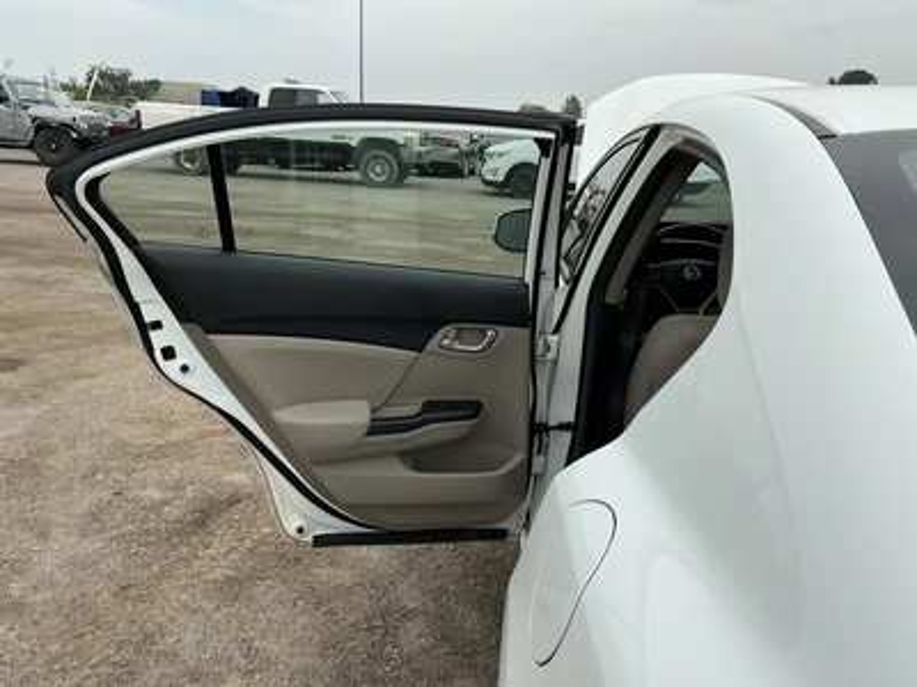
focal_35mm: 28
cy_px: 344
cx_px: 458
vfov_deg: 49.7
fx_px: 742
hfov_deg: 63.4
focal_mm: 3
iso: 25
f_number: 1.8
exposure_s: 1/1534
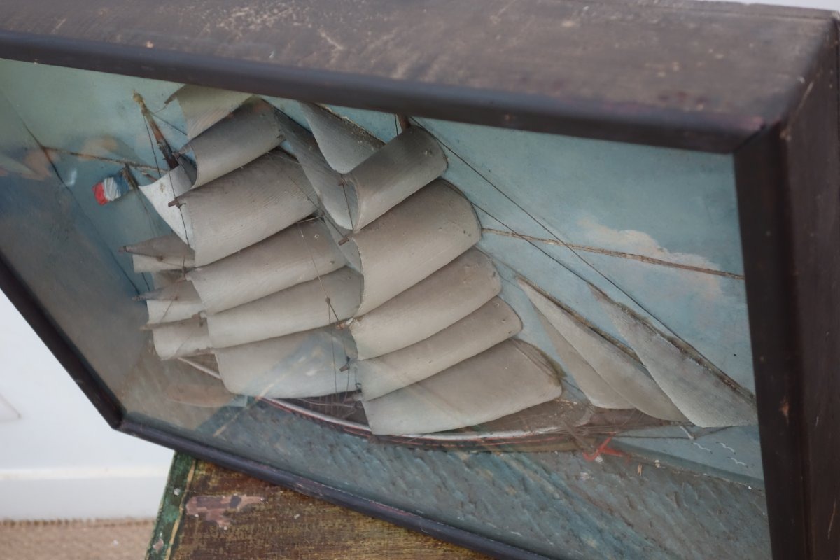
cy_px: 280
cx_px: 420
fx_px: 1167
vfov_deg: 27.0
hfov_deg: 39.6
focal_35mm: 50
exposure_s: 1/25
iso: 800
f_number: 3.2
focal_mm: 18.66
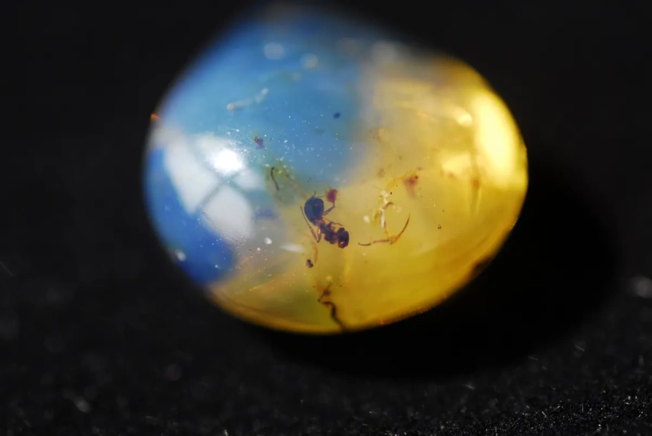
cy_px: 218
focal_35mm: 90
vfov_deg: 15.2
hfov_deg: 22.6
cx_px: 326
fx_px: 1632
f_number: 6.3
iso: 100
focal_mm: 60
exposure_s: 1/40
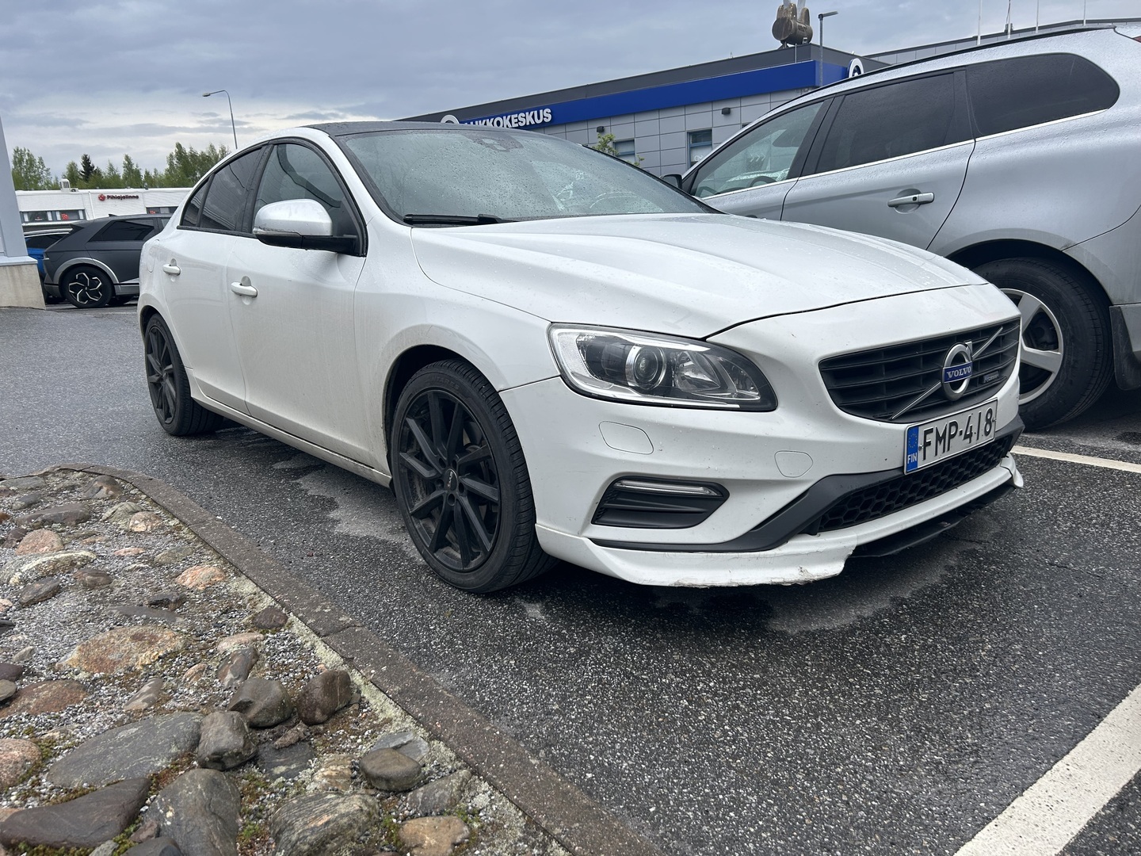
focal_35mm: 26
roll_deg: +3.4
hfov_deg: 67.3
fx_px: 857
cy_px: 428
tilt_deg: -14.3
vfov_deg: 53.1
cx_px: 570
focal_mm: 5.7
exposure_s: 1/1135
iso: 50
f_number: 1.5
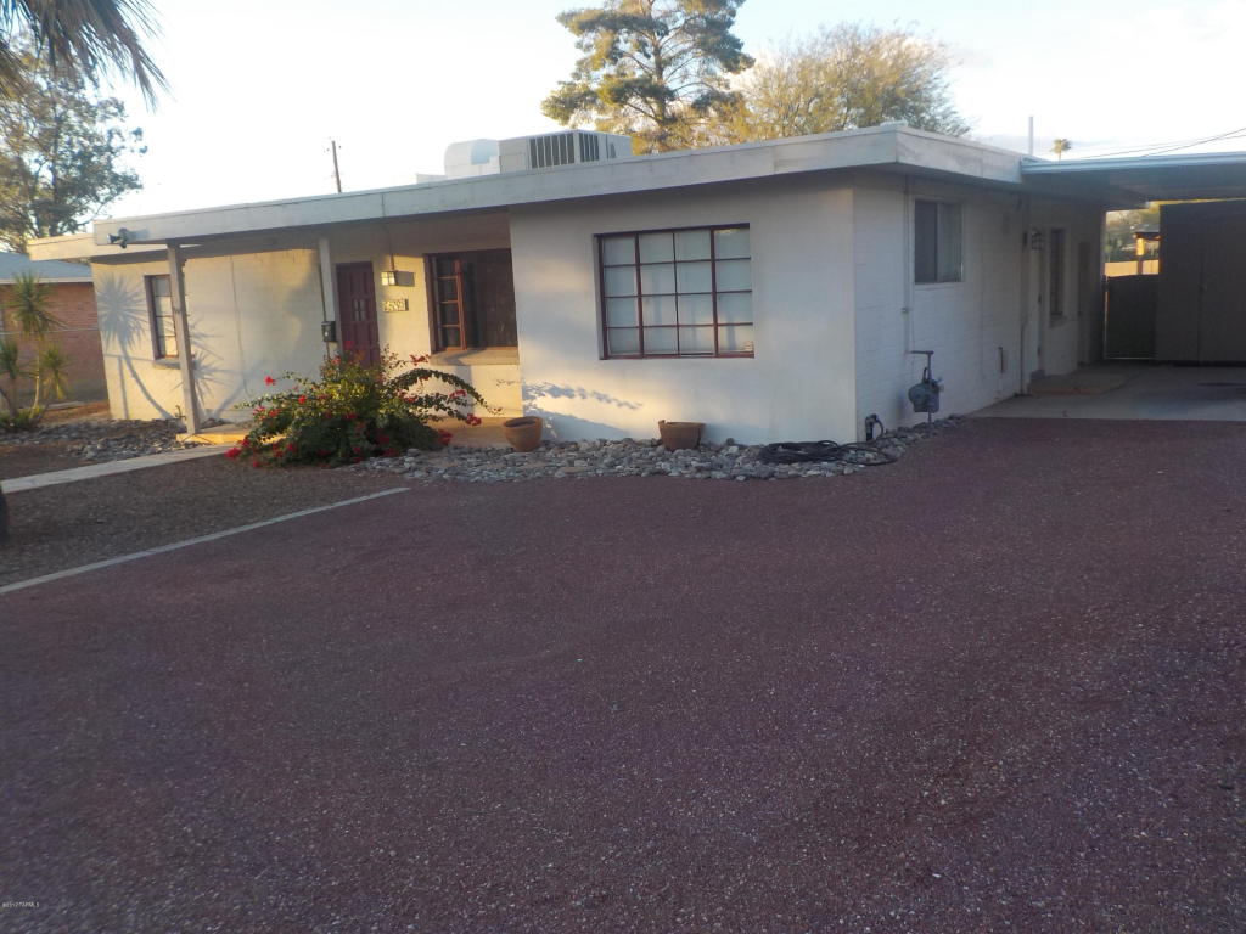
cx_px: 623
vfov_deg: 46.8
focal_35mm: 30
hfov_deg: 60.0
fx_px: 1080
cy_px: 467
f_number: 3.3
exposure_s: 1/160
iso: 125
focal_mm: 4.1
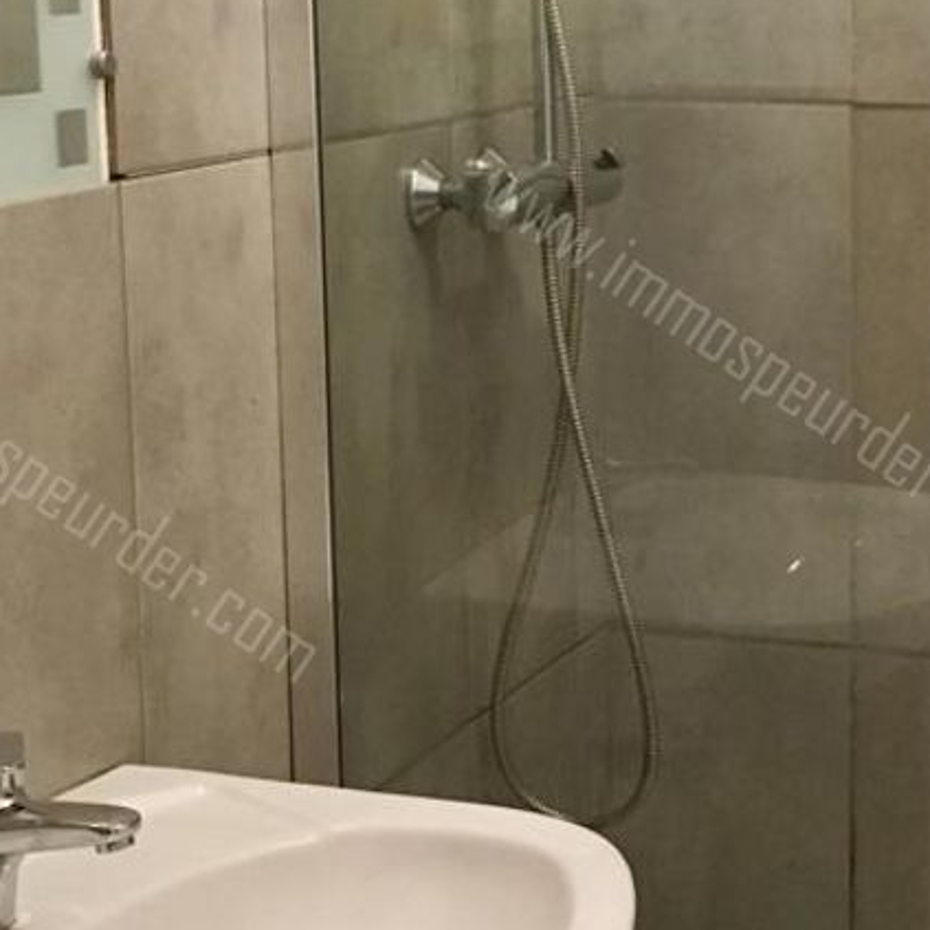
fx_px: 1885
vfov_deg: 27.7
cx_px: 770
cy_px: 374
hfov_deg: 27.1
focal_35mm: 62
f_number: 2.2
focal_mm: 4.15
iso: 200
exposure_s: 1/33
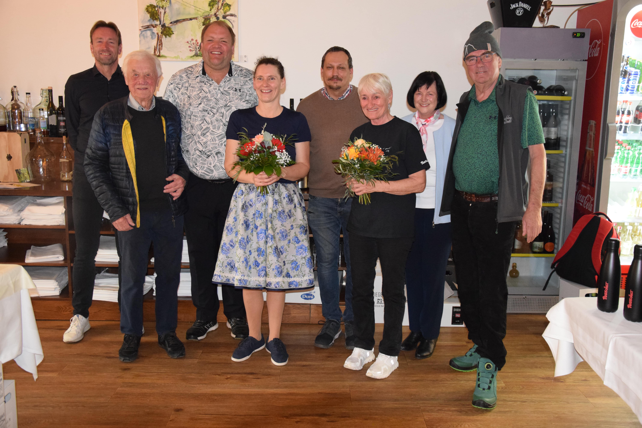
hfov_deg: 53.1
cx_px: 321
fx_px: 642
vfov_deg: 36.9
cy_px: 214
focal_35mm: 36
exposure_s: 1/60
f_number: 3.8
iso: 3200
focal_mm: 24
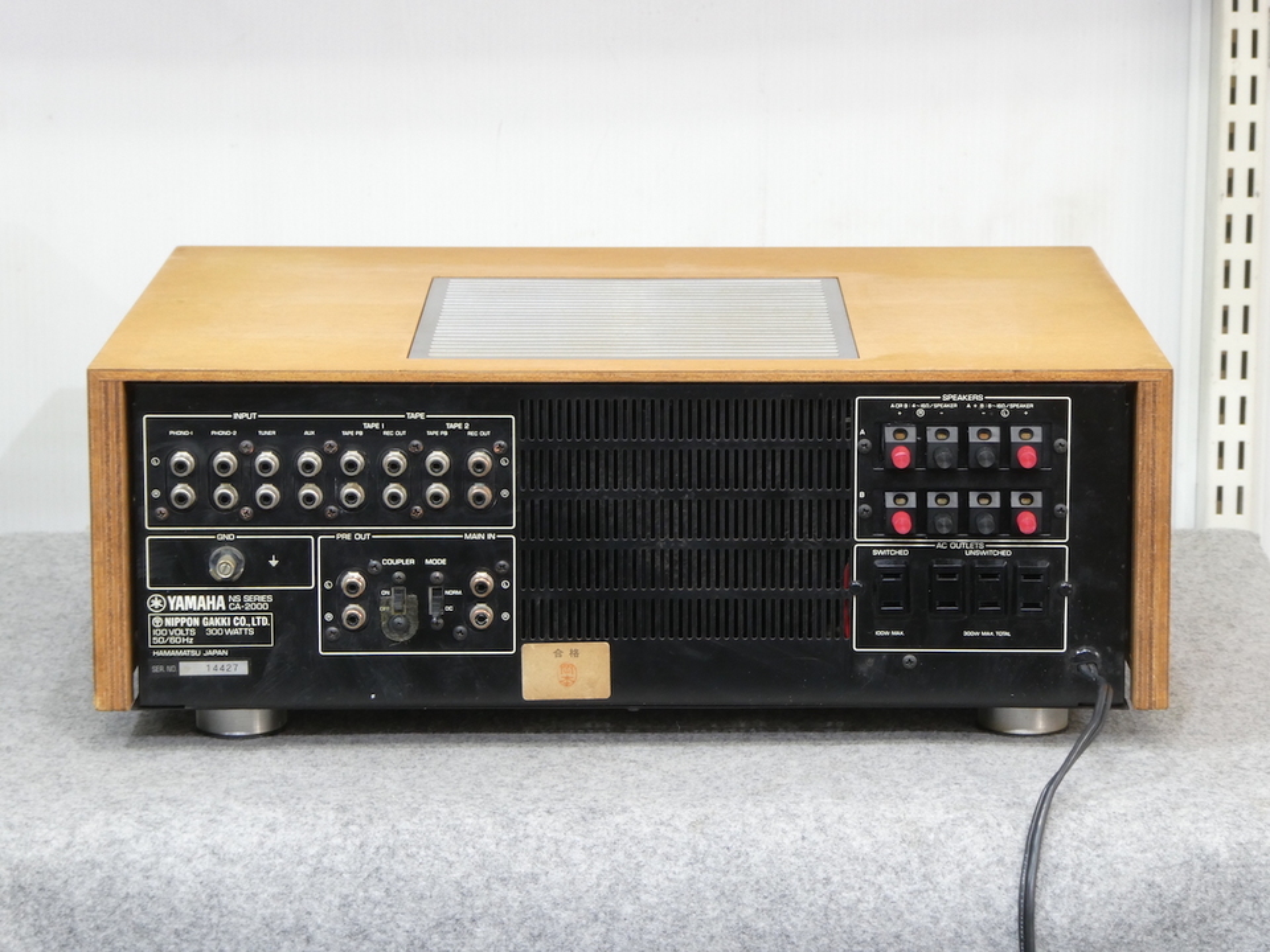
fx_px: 3889
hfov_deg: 18.5
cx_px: 635
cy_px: 476
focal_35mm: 106
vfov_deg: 14.0
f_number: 5.1
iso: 200
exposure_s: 1/6
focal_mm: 19
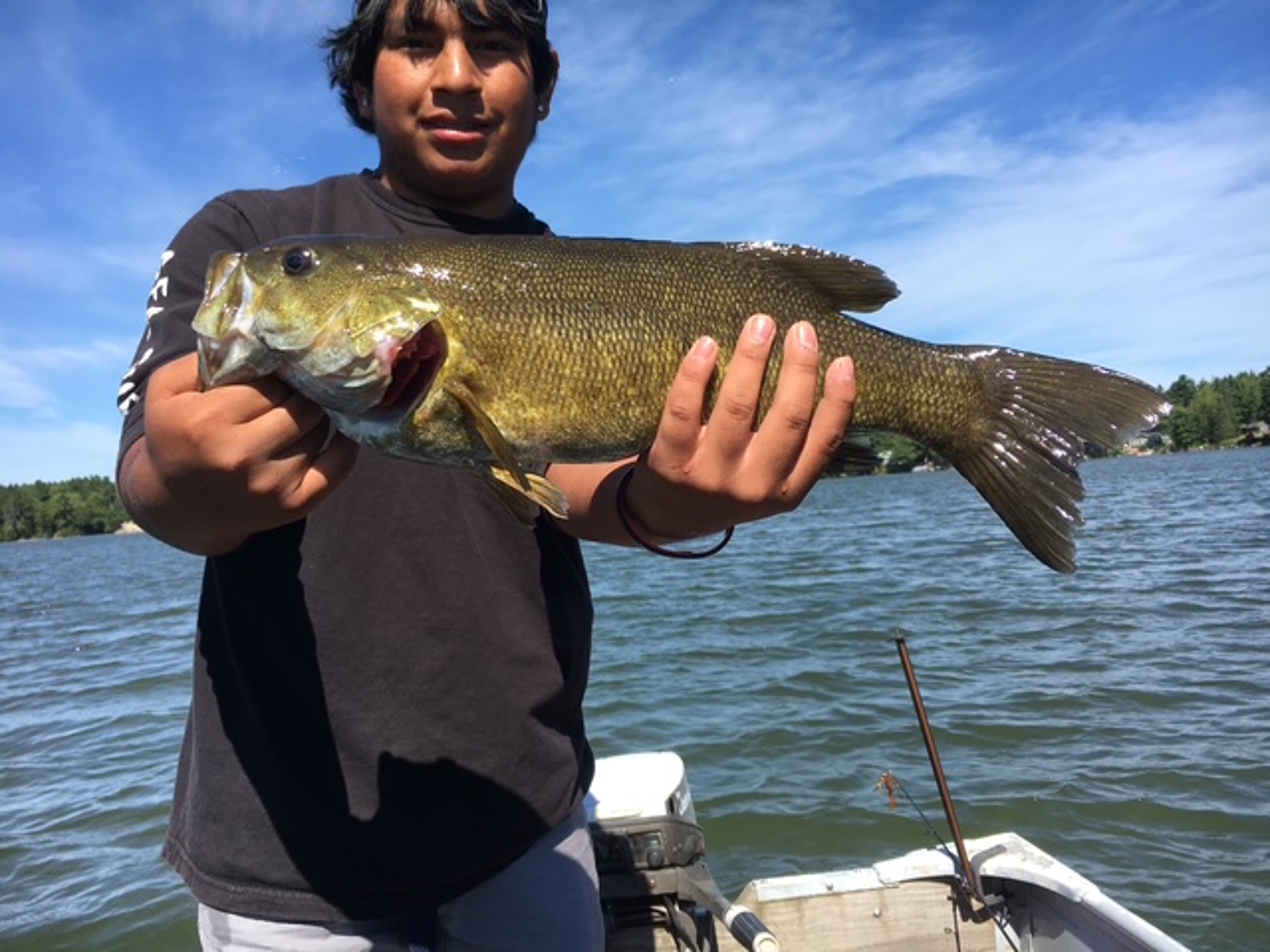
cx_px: 635
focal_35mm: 29
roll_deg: +4.0
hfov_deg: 61.7
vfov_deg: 48.2
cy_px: 476
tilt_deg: +1.8
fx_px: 1064
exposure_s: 1/1099
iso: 25
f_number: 2.2
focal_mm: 4.15
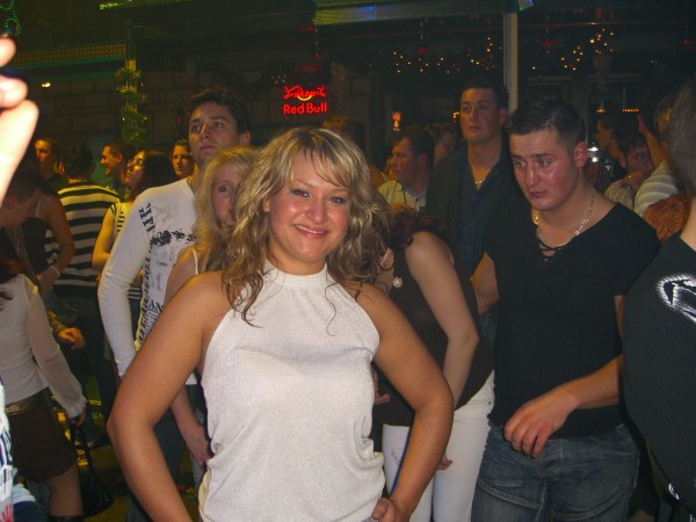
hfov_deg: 49.0
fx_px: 764
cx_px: 348
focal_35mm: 38
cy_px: 261
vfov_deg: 37.7
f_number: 2.8
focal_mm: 7.9
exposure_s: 1/60
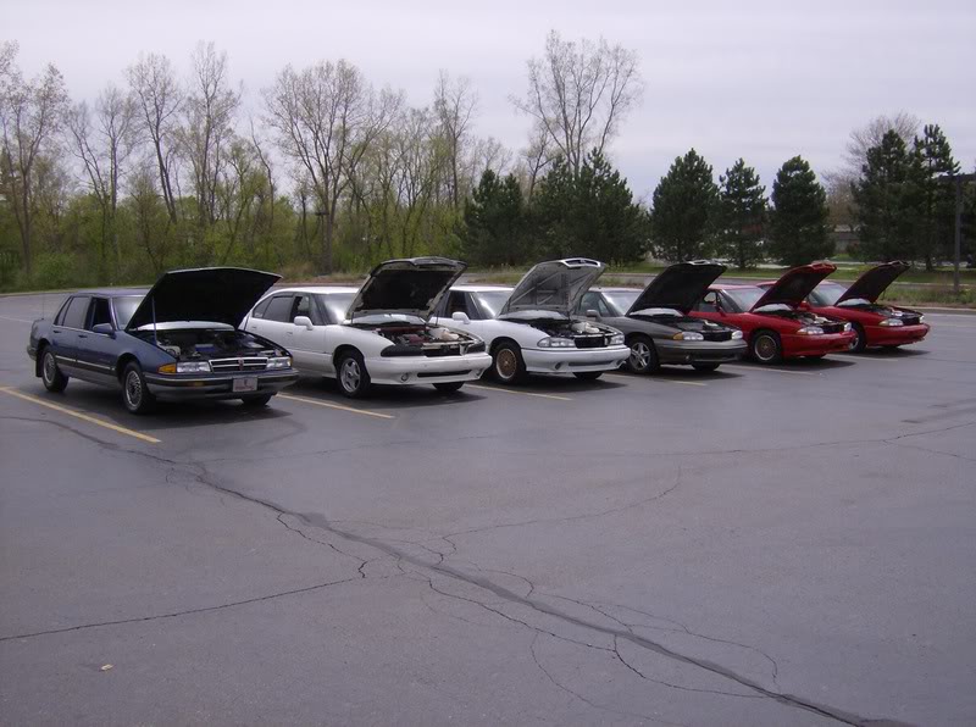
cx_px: 488
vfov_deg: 39.5
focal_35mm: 36
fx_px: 1013
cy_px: 364
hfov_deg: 51.5
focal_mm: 6
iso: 100
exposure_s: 1/1332
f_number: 4.7
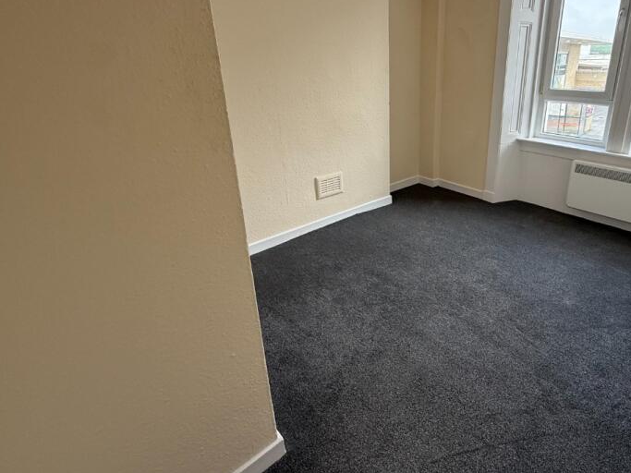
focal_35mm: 21
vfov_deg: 62.8
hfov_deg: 77.4
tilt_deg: -19.0
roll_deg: -0.1
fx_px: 383
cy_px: 187
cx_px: 399
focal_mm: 2.22
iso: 125
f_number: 2.2
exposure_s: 1/99
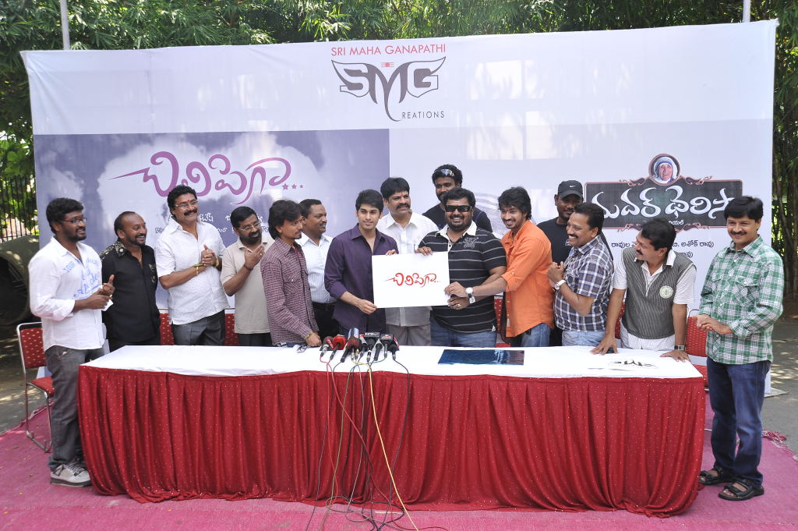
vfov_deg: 37.8
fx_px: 775
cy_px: 266
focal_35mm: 35
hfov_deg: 54.5
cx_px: 399
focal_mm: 35
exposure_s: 1/160
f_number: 5
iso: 250
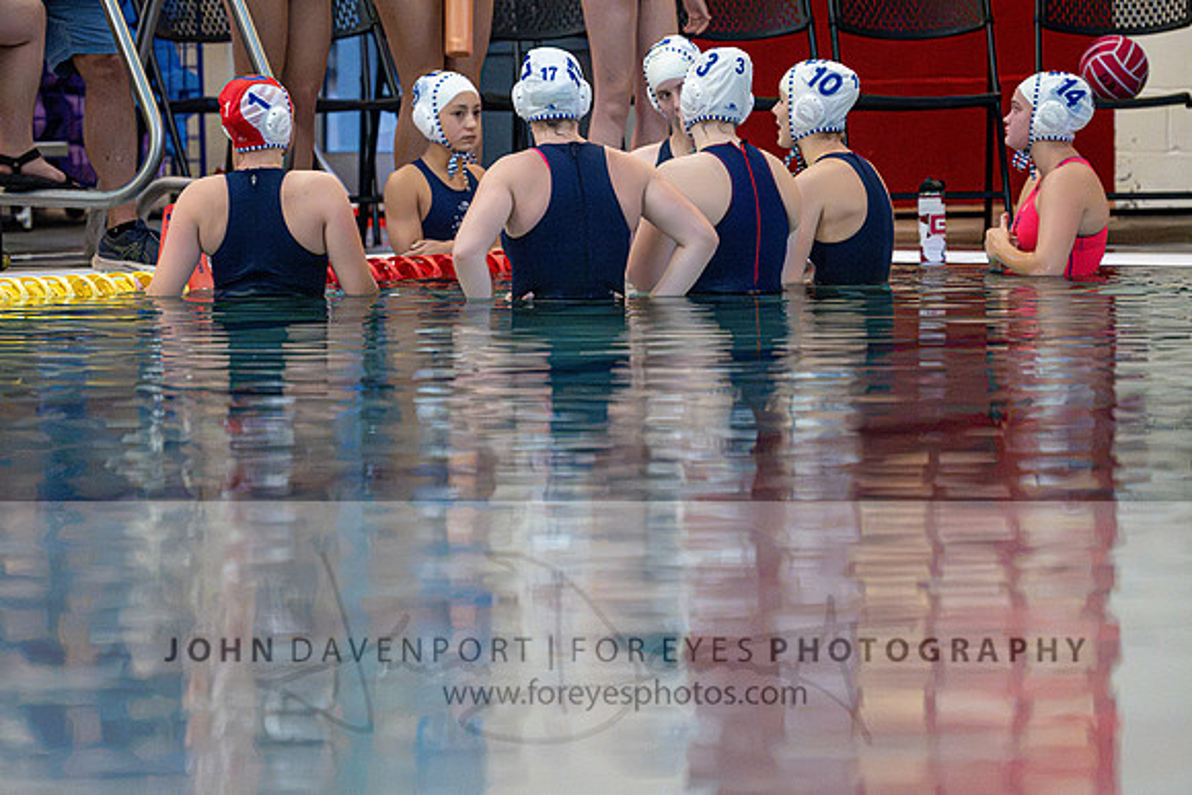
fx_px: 10764
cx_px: 596
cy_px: 334
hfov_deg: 6.3
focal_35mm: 325
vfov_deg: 4.2
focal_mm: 280
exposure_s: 1/1000
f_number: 4
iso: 25600
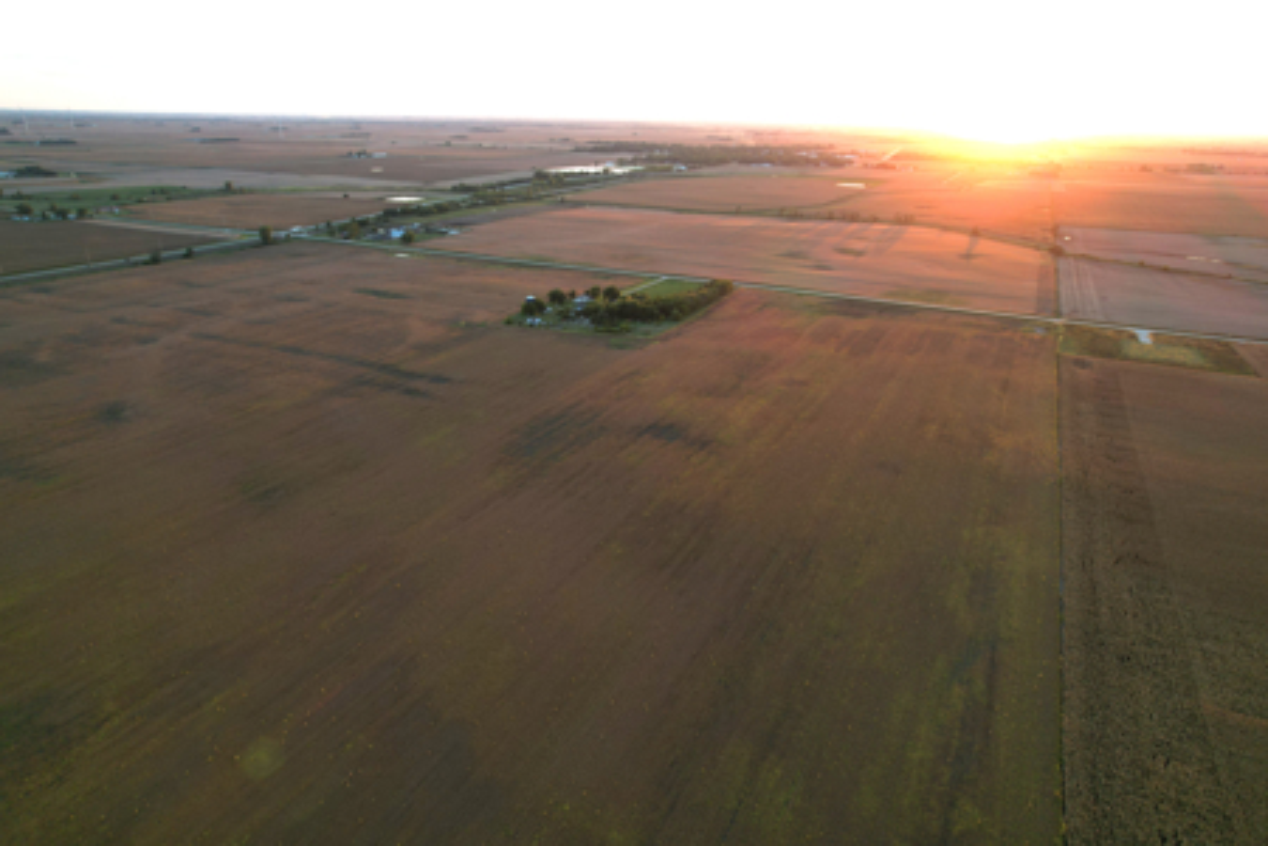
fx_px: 775
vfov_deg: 57.2
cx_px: 634
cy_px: 423
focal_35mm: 22
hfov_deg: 78.6
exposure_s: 1/160
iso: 100
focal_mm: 8.38
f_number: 2.8
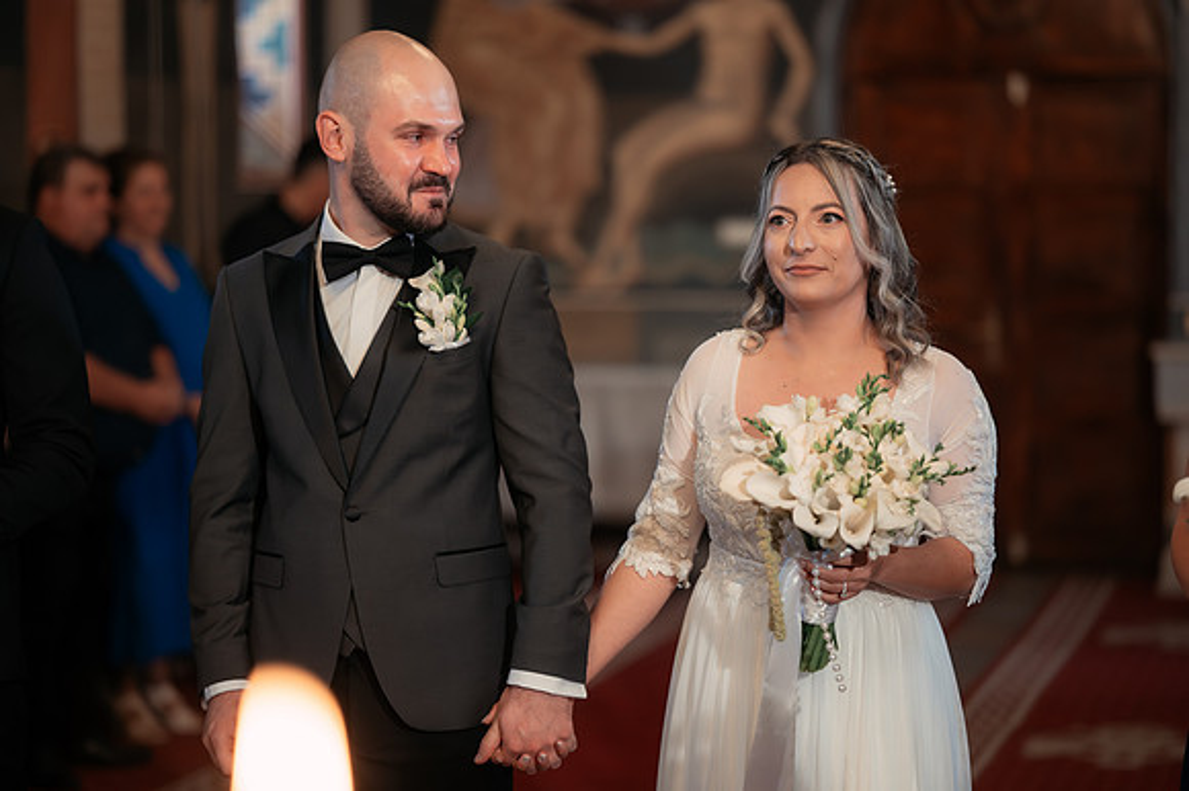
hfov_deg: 23.9
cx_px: 594
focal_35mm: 85
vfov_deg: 16.1
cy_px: 396
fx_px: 2806
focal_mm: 85
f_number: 1.8
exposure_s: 1/250
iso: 1600
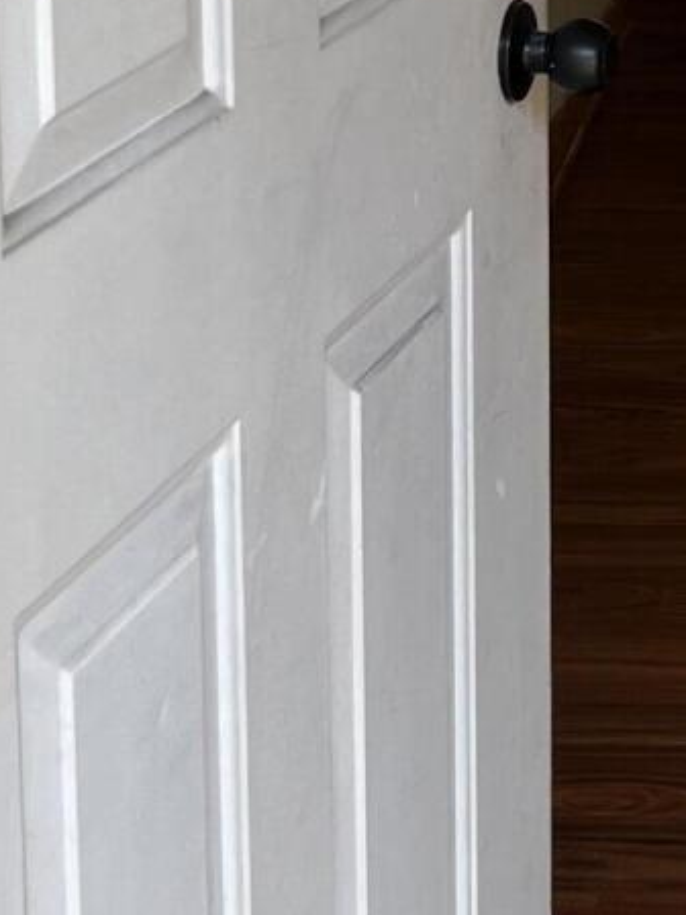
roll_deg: +0.0
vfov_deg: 16.2
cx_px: 933
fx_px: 3065
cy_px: -243
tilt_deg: -8.7
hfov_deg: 12.3
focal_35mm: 116
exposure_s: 1/120
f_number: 1.5
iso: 80
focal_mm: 5.7
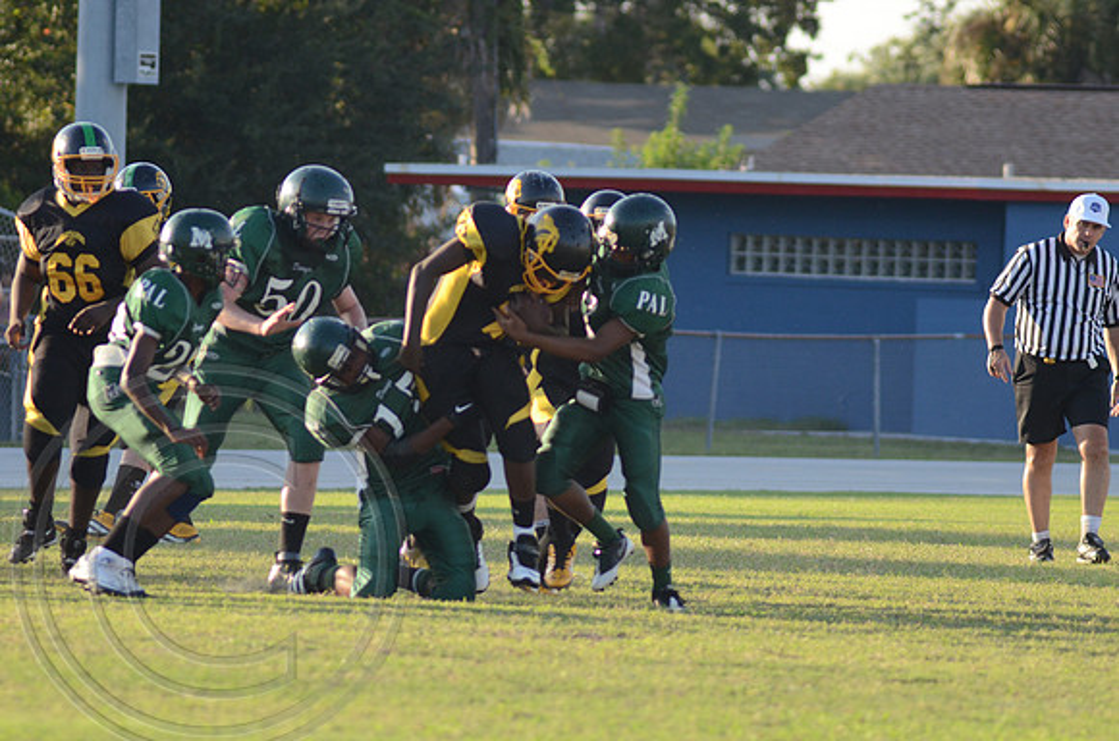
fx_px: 13492
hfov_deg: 4.7
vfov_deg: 3.1
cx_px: 560
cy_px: 370
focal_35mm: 435
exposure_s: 1/800
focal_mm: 290
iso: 800
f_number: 5.6
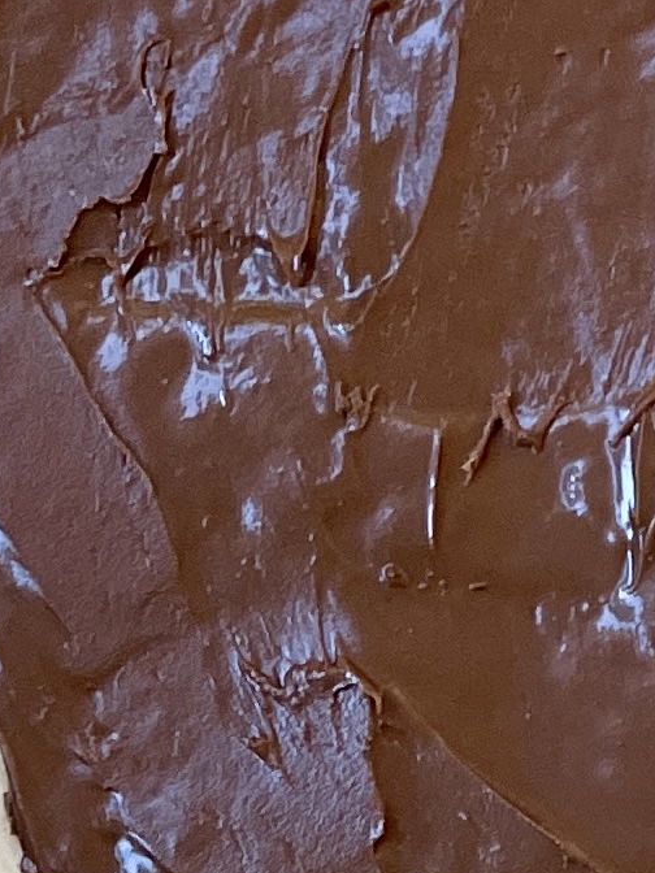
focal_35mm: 156
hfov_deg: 8.4
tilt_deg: -74.4
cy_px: 92
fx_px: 3936
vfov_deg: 12.6
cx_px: 1790
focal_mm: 4.2
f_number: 1.6
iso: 125
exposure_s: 1/109
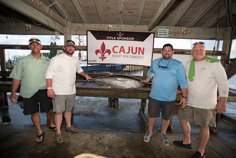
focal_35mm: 17
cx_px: 118
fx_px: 111
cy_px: 79
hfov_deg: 93.3
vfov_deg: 70.5
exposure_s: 1/250
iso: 250
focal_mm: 17
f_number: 2.8
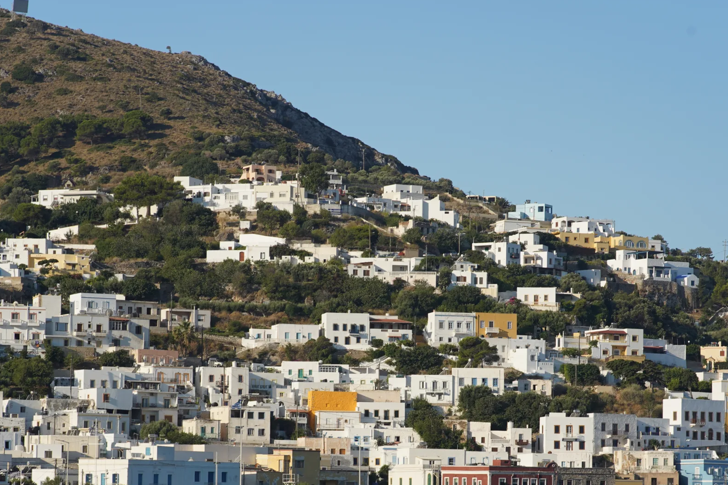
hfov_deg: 14.9
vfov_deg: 9.9
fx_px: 2790
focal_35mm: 138
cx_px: 361
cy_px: 387
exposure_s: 1/80
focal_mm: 85
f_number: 14
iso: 100
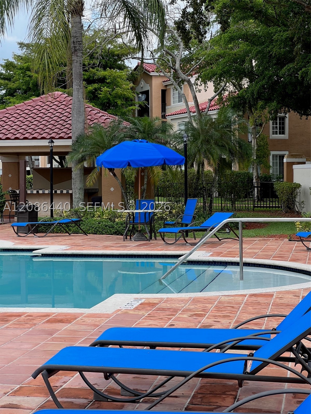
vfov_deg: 25.3
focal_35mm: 77
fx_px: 922
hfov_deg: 19.1
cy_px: 207
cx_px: 156
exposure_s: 1/266
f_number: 2.8
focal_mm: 9
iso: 32
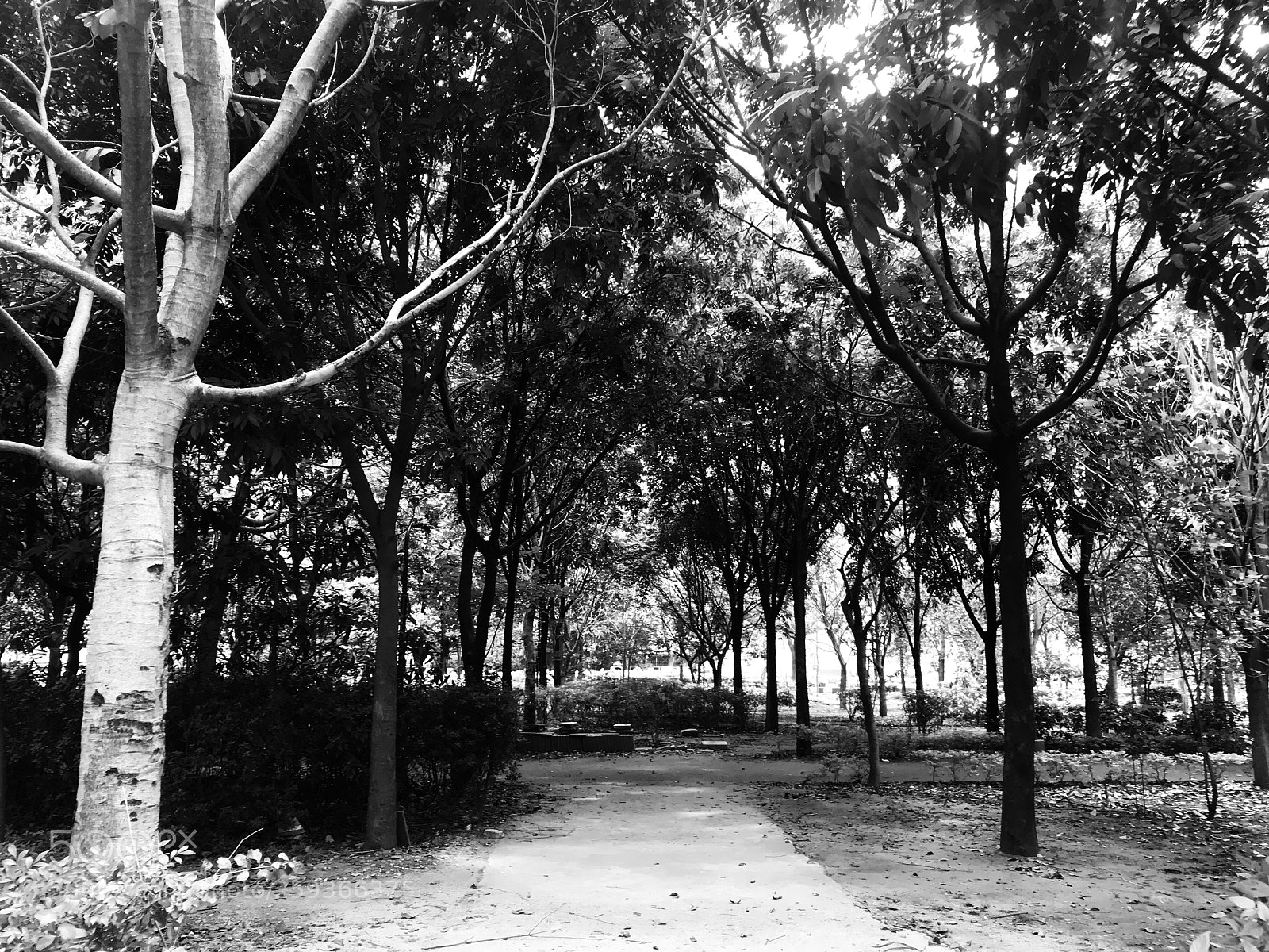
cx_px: 634
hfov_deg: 63.4
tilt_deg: +10.1
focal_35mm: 28
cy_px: 476
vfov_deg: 49.7
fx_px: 1026
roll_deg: +0.0
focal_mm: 3.99
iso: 32
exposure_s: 1/100
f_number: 1.8
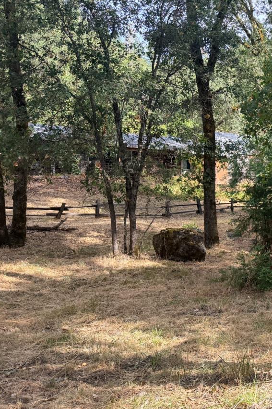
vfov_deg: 44.5
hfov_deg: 26.0
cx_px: 356
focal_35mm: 44
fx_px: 499
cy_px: 200
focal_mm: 6.76
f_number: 1.78
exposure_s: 1/849
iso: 100
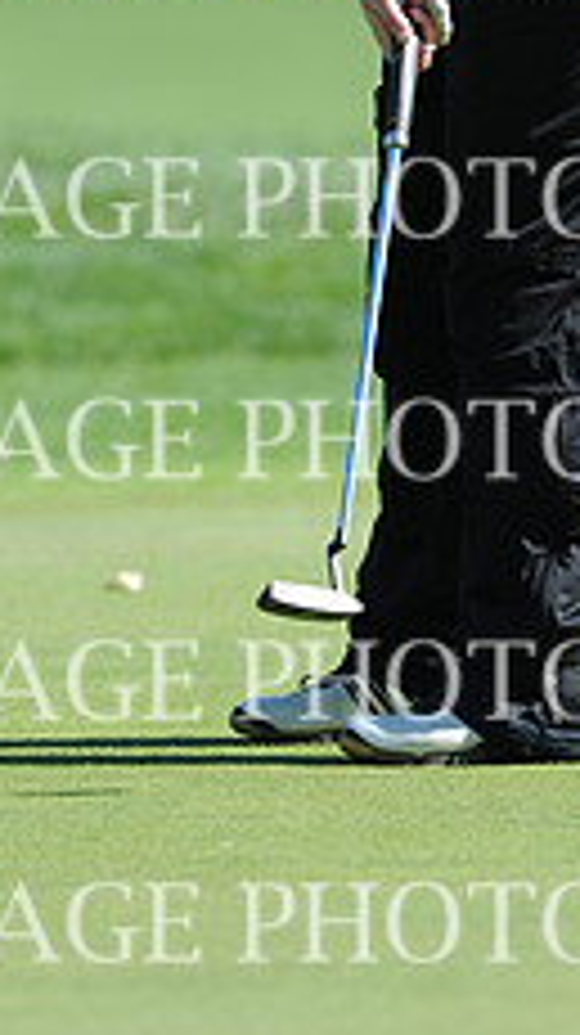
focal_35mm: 1056
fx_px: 28936
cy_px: -166
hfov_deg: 1.1
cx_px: 207
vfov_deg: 2.0
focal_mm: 400
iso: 250
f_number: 4
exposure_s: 1/1600
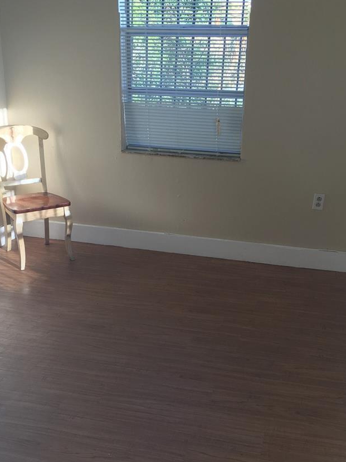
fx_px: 560
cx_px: 167
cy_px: 314
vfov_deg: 44.1
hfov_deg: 34.3
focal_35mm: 42
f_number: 2.2
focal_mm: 4.15
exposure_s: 1/120
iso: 25
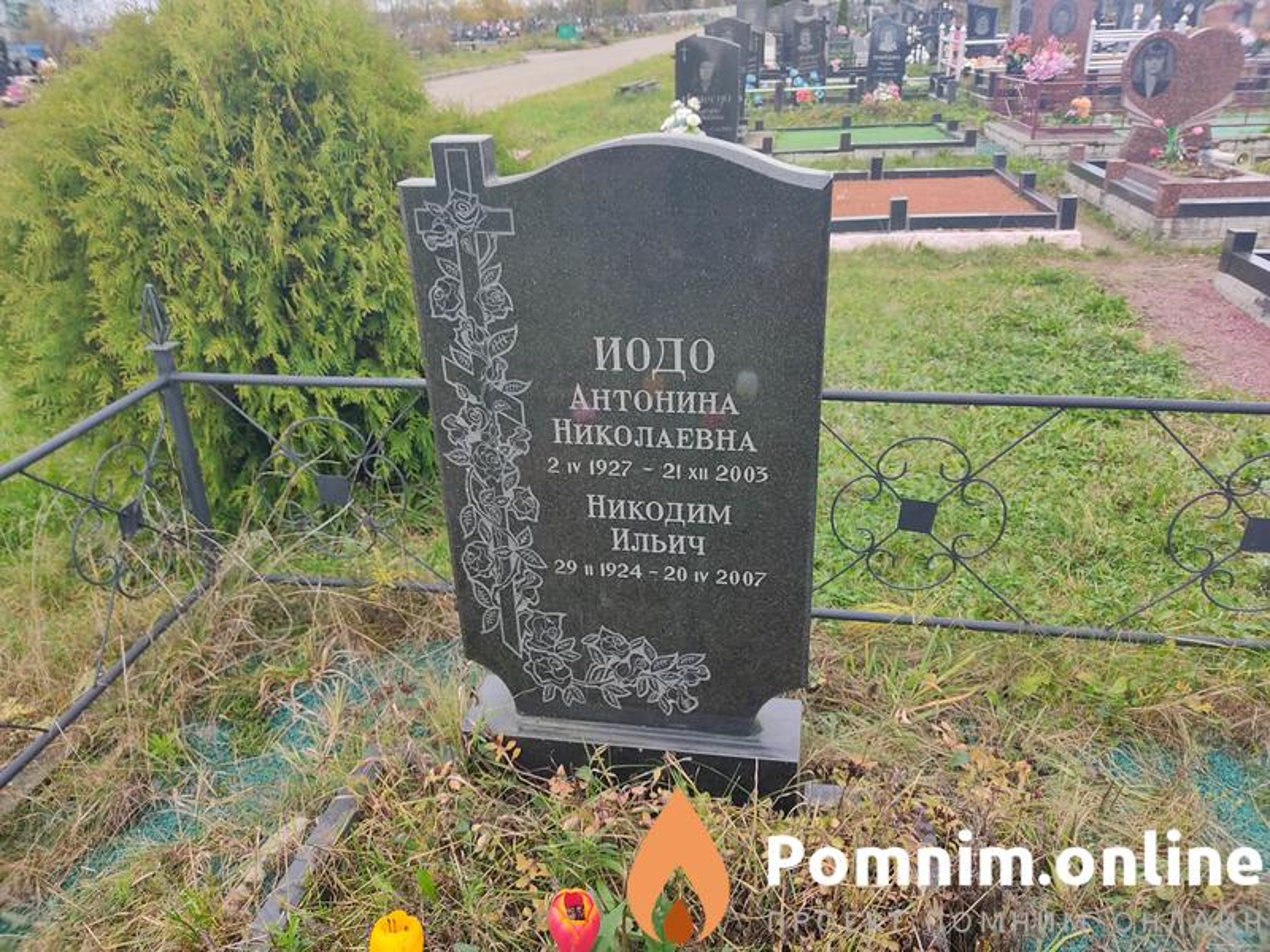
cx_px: 635
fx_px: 954
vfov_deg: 53.1
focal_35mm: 26
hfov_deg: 67.3
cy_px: 476
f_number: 1.79
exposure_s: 1/120
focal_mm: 4.74
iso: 108
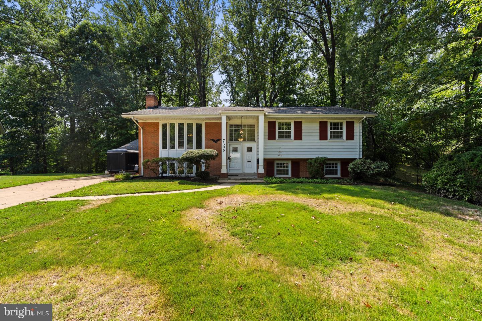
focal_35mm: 16
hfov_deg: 96.7
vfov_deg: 73.7
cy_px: 160
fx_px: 214
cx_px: 241
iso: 100
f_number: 8
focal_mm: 16
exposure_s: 1/25
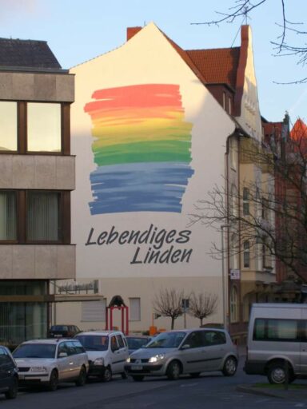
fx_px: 1313
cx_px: 154
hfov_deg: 13.3
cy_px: 204
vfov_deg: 17.7
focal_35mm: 111
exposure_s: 1/125
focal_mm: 18
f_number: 4.6
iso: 80
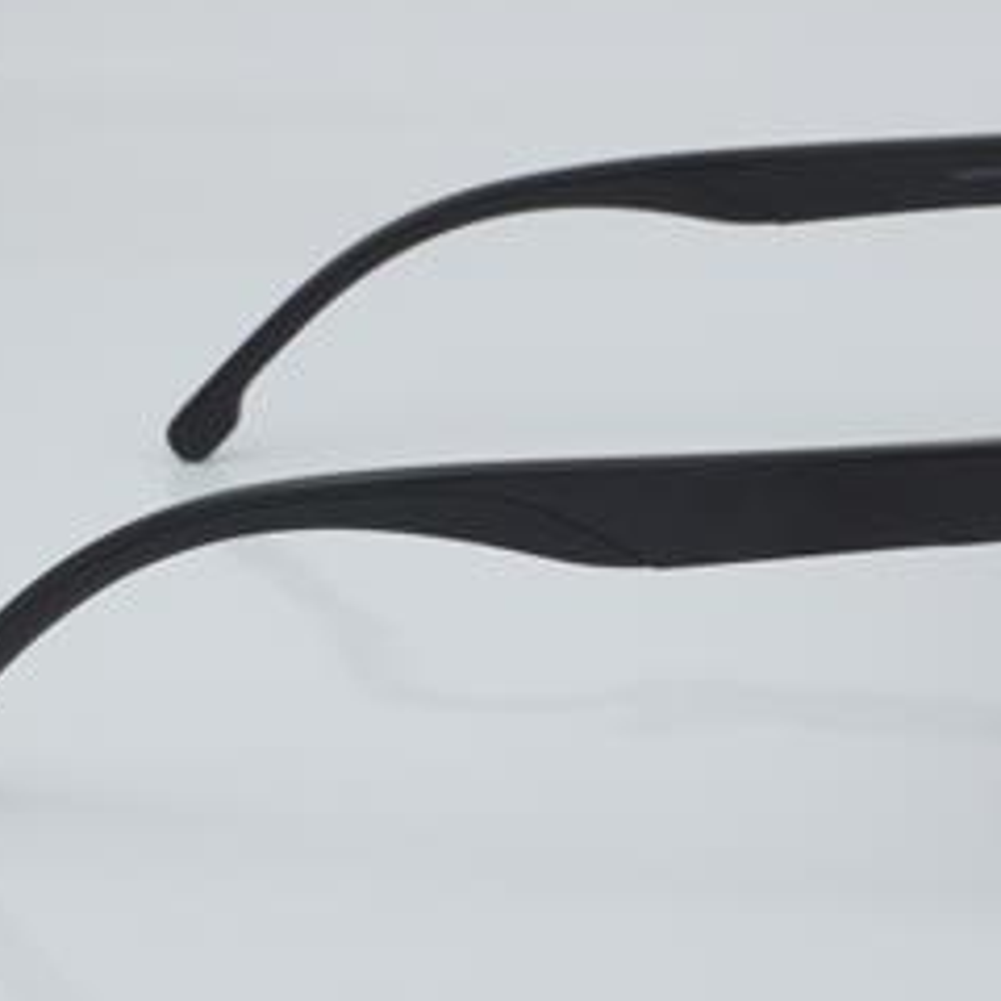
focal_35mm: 106
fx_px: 3468
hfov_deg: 16.4
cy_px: 500
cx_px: 672
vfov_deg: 16.4
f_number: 32
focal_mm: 50
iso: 100
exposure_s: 1/4
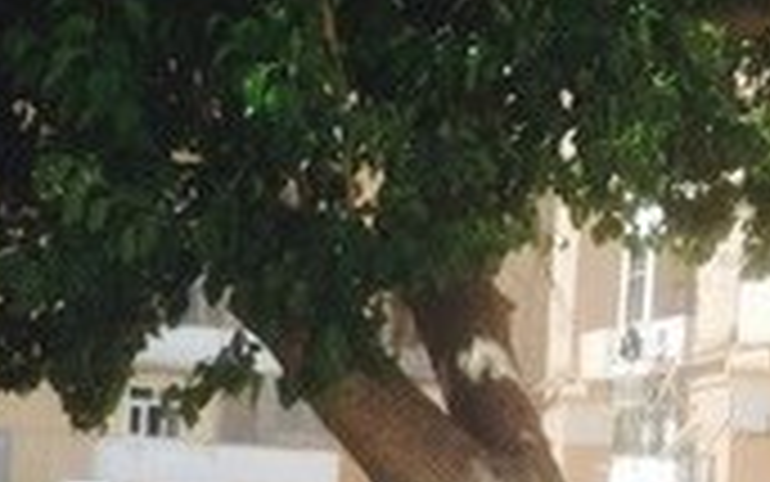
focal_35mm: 135
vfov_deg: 9.4
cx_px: 365
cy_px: 773
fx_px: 2834
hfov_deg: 15.5
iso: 50
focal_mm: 4.12
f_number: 2.4
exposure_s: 1/874
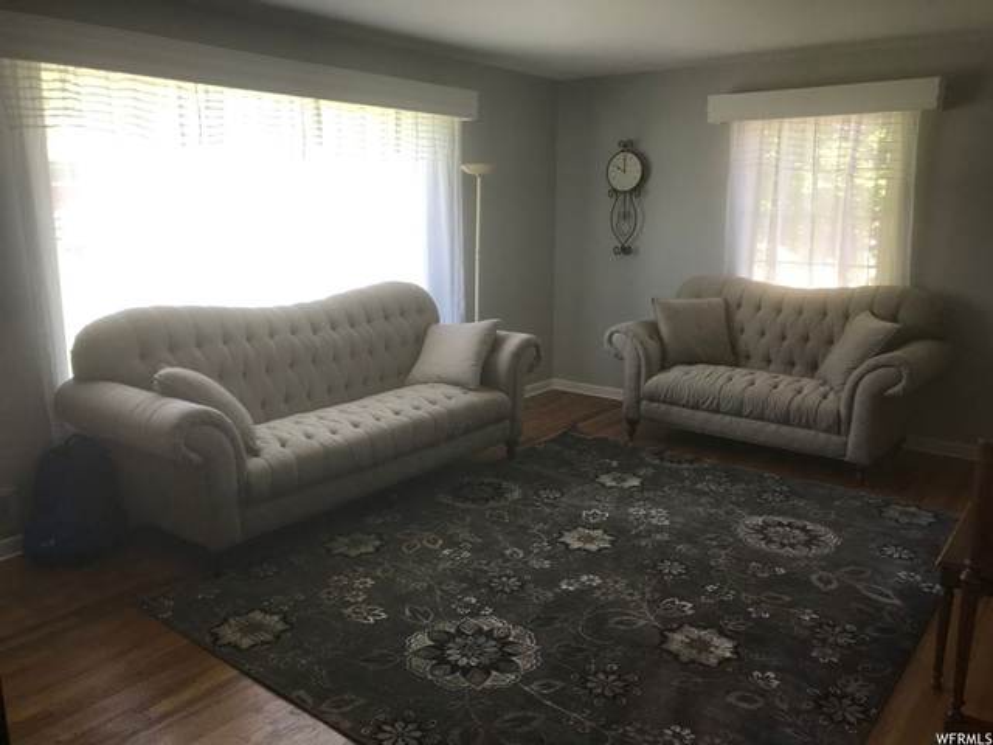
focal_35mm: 28
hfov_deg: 63.4
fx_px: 803
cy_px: 372
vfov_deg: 49.7
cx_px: 496
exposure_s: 1/60
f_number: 1.8
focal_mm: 3.99
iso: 32
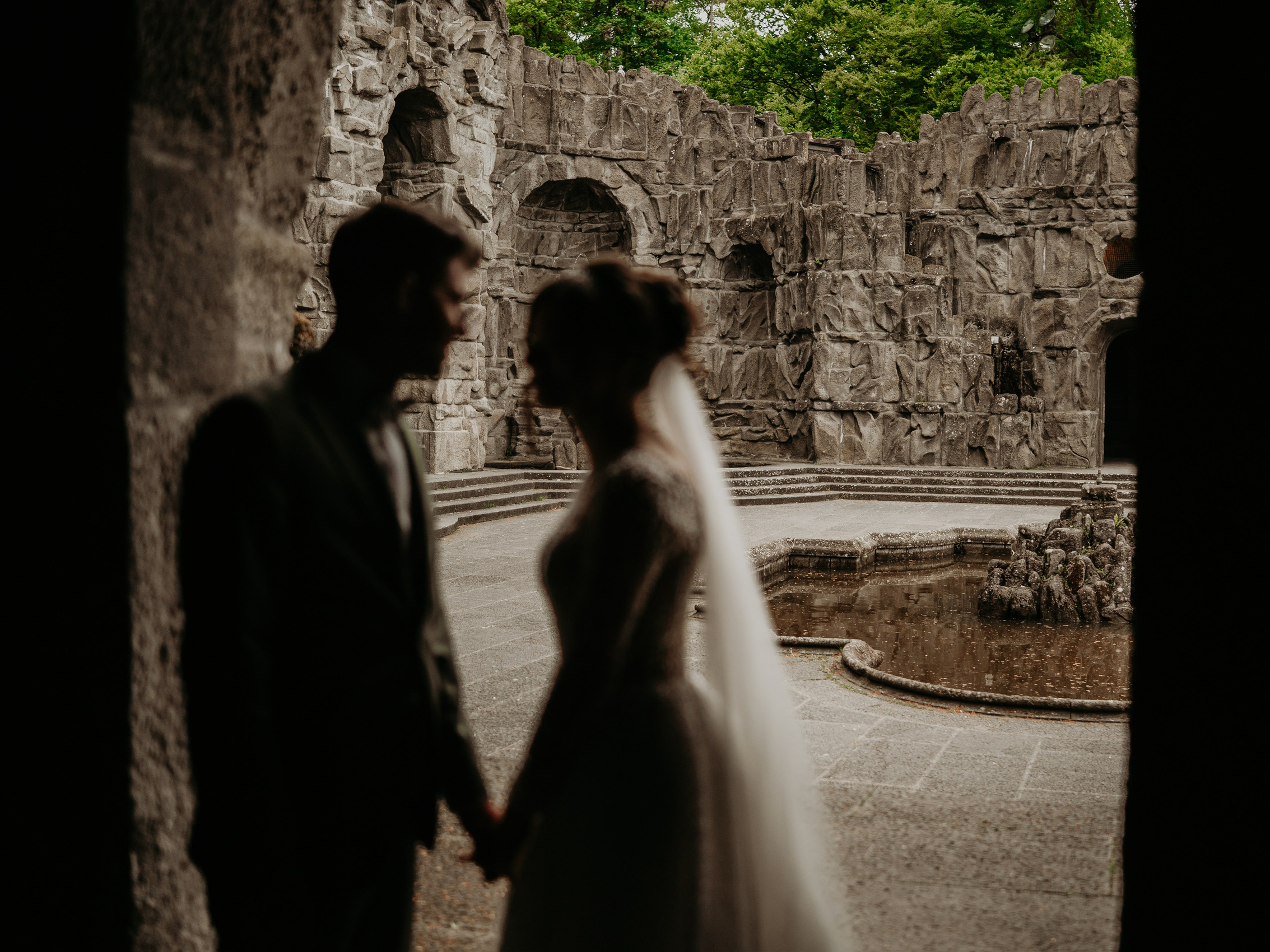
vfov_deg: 37.7
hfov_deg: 48.9
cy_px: 475
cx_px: 699
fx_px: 1394
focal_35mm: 38
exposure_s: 1/3200
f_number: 1.4
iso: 200
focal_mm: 35
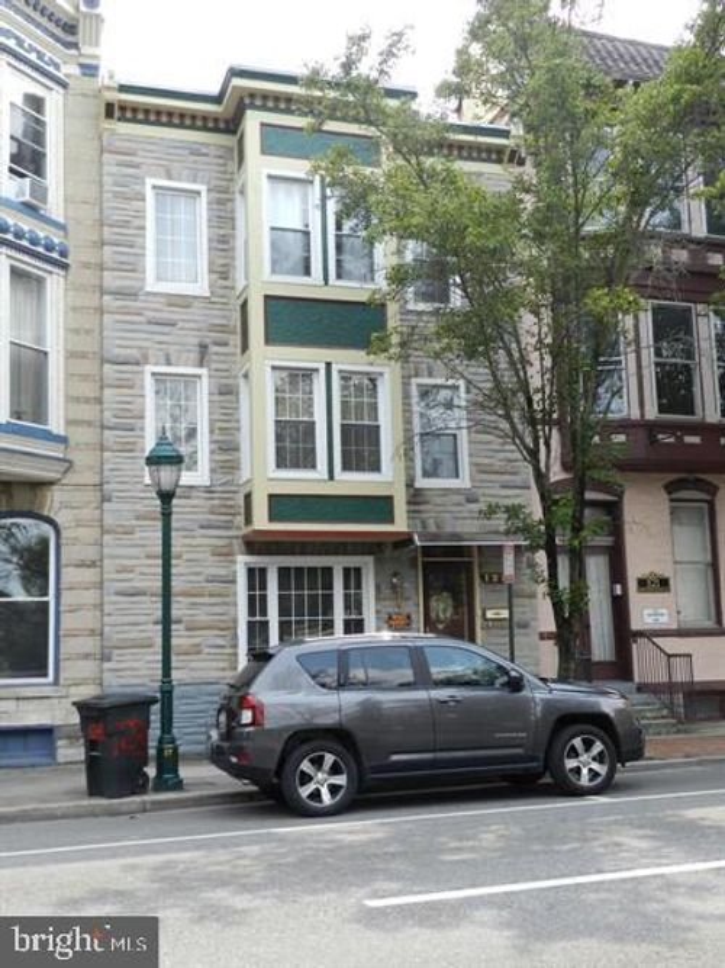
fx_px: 1062
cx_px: 362
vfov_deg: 49.0
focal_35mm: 38
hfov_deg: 37.7
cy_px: 484
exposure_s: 1/250
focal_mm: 6.7
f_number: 4
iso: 160
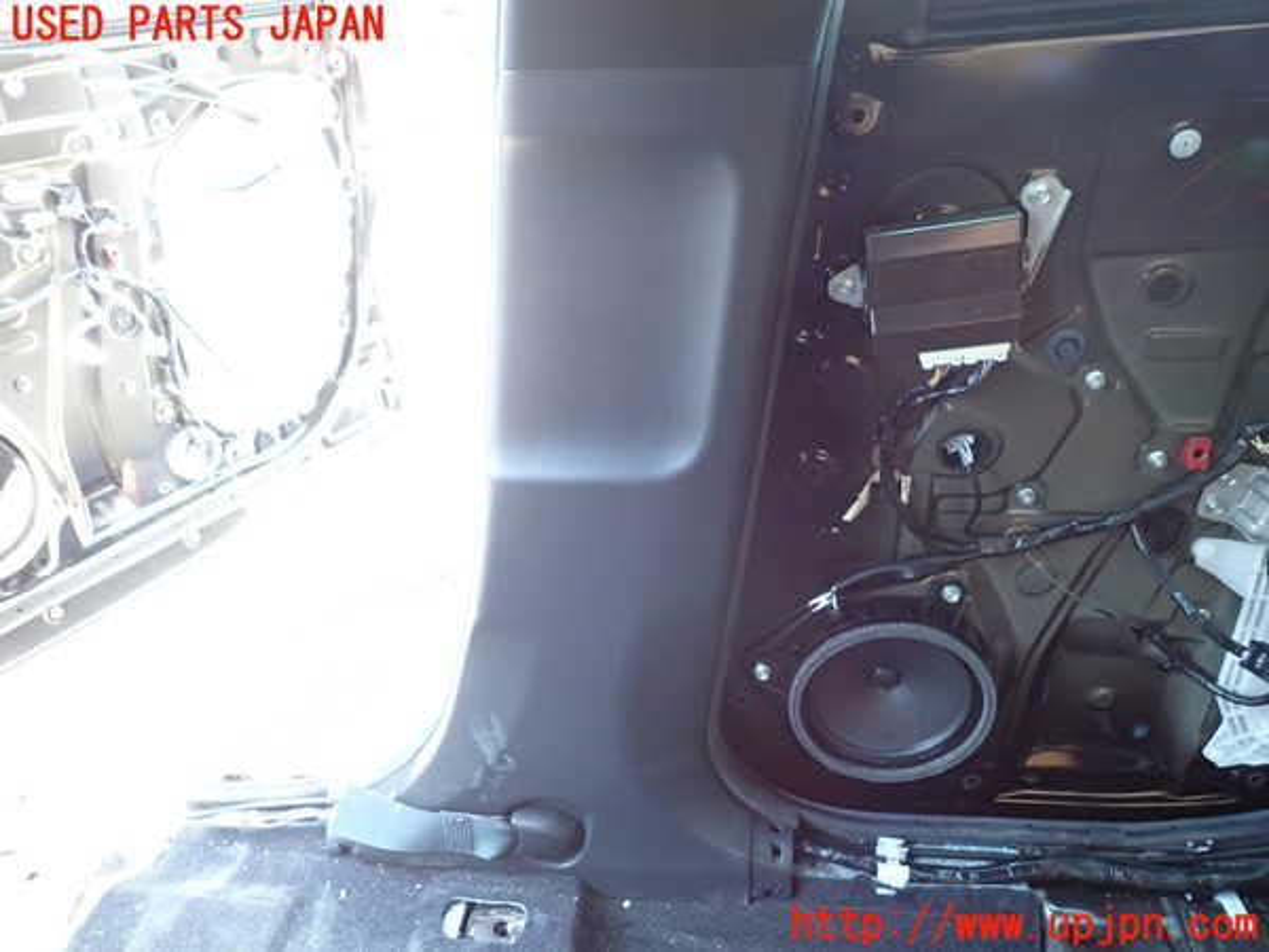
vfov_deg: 54.9
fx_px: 916
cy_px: 476
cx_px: 634
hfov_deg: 69.4
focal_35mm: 25
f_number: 2
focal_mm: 4.5
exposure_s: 1/30
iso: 200
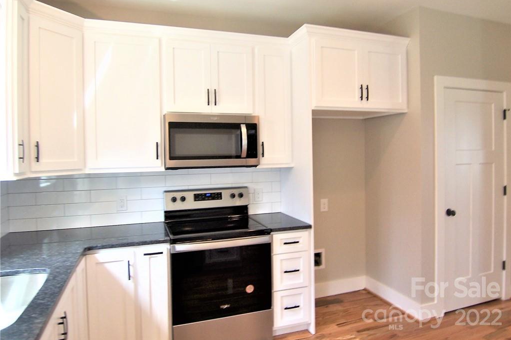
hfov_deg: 73.8
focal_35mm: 24
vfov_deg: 53.1
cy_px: 158
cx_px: 256
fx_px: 341
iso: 64
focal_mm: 3.8
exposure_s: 1/30
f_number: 2.8
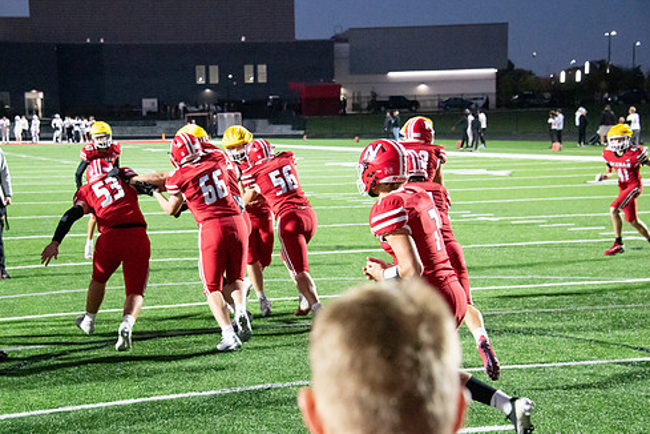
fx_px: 1498
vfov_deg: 16.4
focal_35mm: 83
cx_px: 276
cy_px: 244
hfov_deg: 24.5
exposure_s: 1/500
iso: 25600
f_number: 5.6
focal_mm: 70
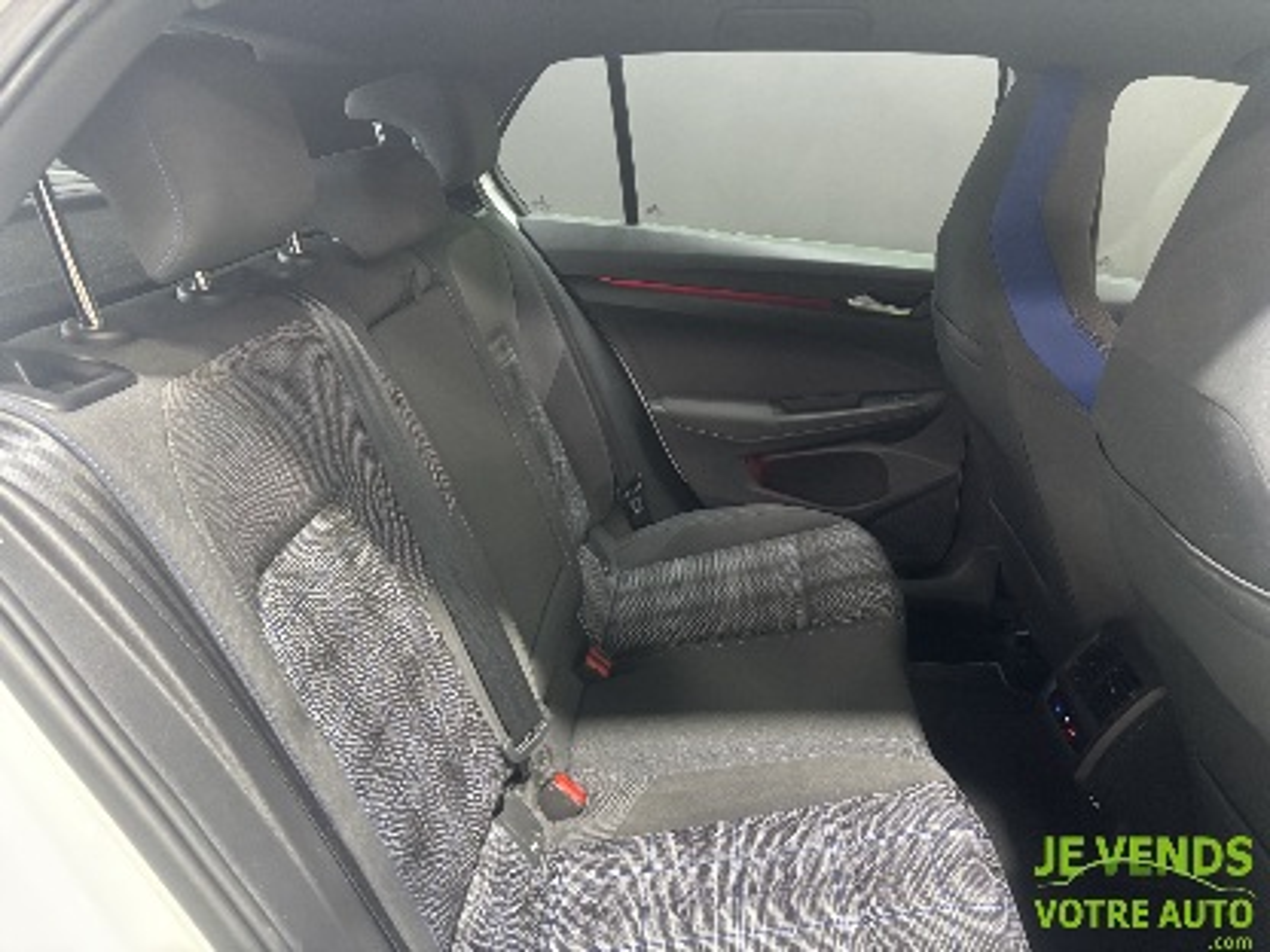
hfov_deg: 67.3
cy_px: 476
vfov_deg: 53.1
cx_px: 635
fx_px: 954
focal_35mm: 26
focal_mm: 5.96
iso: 320
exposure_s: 1/50
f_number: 1.6
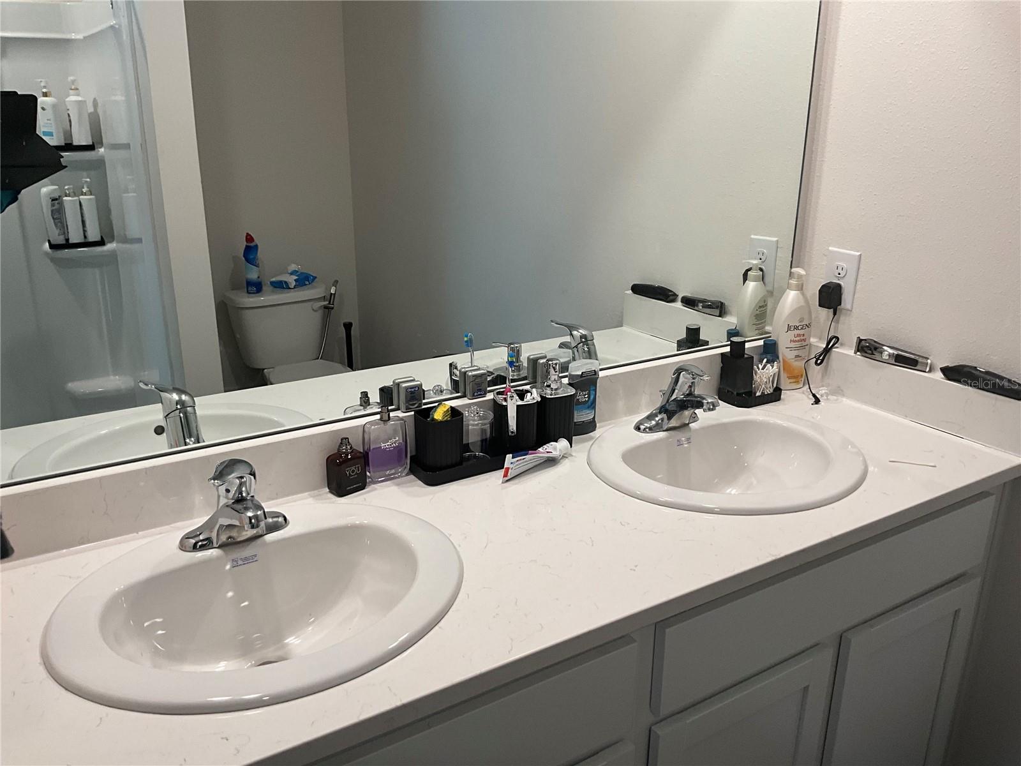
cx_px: 510
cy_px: 383
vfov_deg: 48.2
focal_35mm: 29
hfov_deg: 61.7
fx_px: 855
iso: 40
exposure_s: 1/60
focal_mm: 3
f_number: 1.8
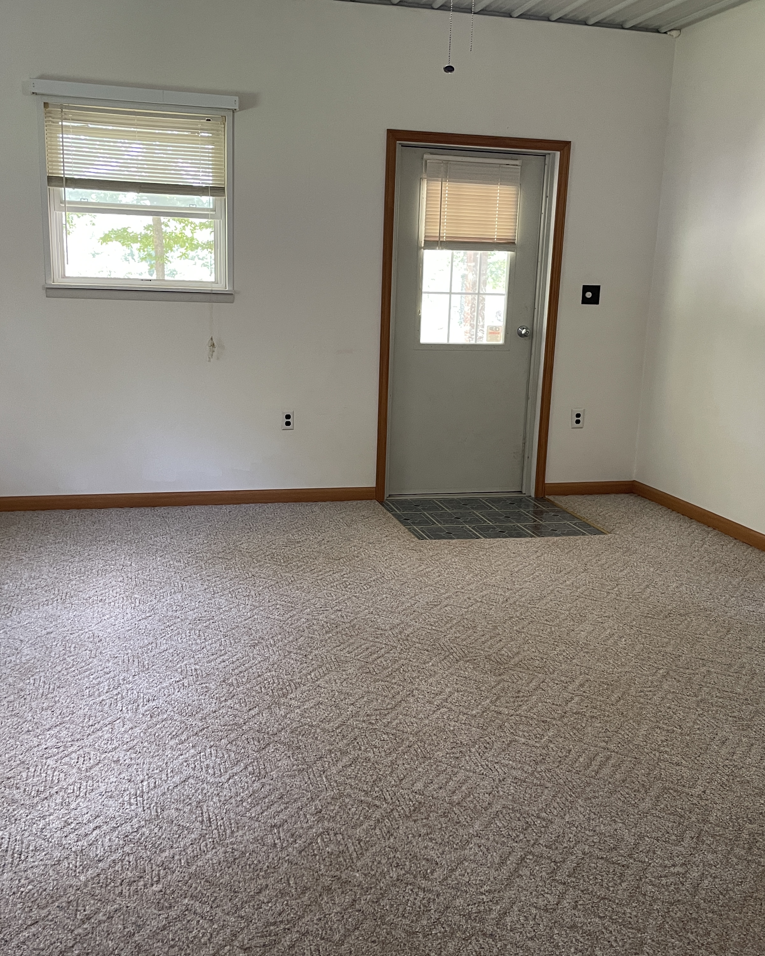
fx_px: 962
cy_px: 477
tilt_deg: -12.0
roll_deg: -1.7
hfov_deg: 43.4
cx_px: 382
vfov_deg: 52.8
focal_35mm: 34
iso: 125
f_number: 1.6
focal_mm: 4.2
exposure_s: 1/60
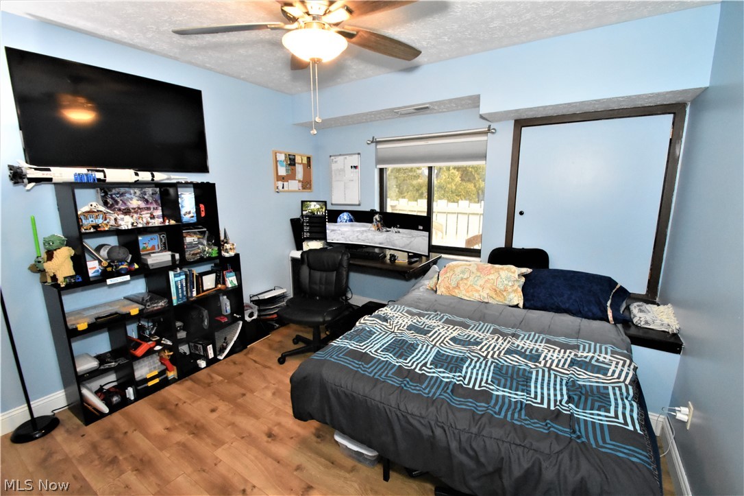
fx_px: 310
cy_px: 248
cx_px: 372
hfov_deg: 100.4
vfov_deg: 77.3
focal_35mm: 15
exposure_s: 1/60
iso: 5000
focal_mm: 10
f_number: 11
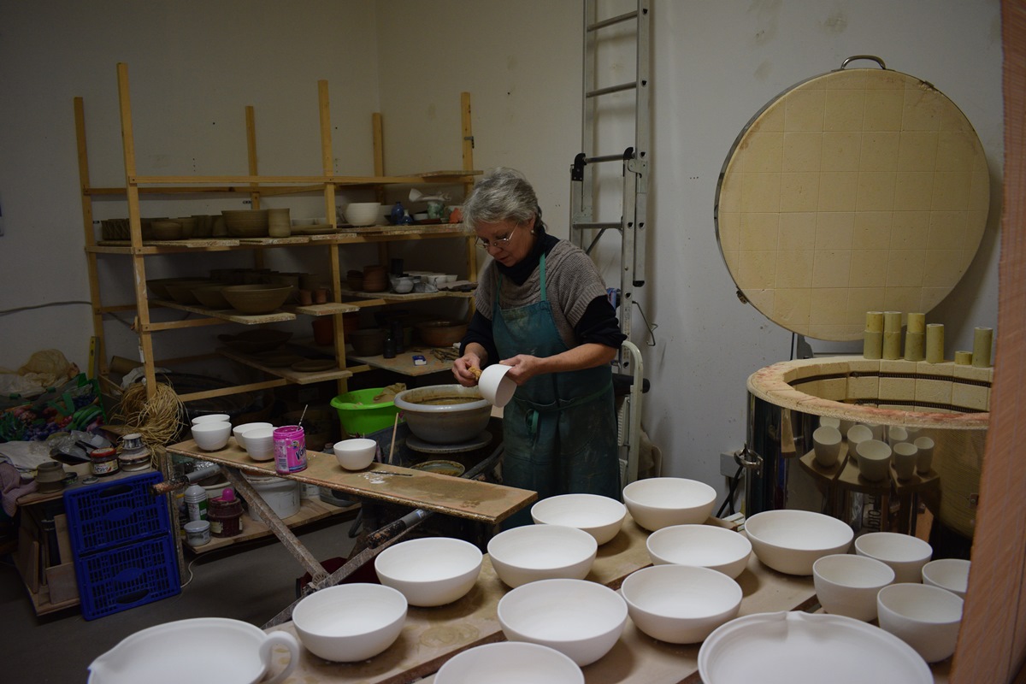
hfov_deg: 67.4
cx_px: 513
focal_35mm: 27
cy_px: 342
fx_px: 769
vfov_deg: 47.9
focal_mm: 18
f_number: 4
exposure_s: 1/60
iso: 640
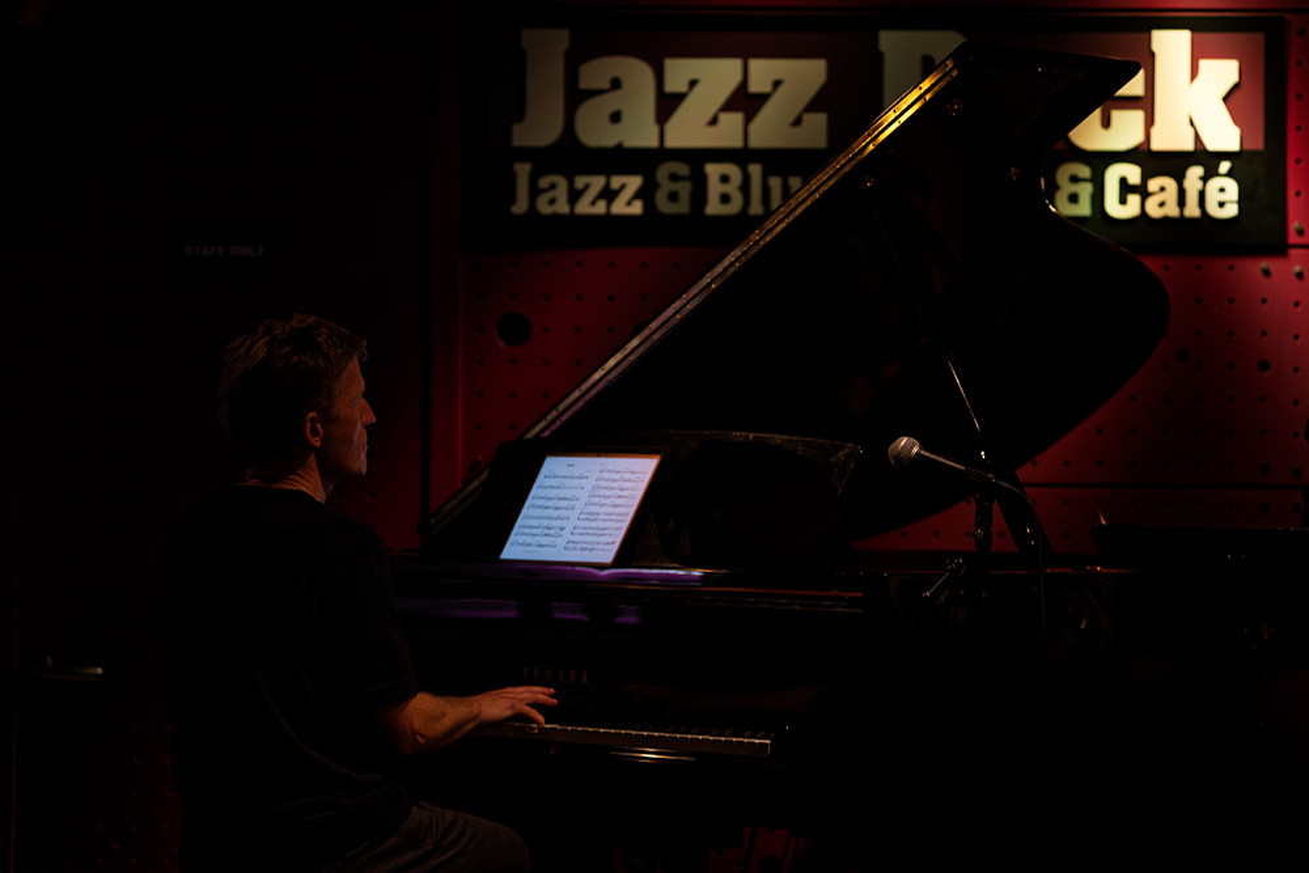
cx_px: 654
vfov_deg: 11.0
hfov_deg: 16.4
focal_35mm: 125
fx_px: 4545
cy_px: 436
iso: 500
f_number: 2.8
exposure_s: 1/160
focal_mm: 125
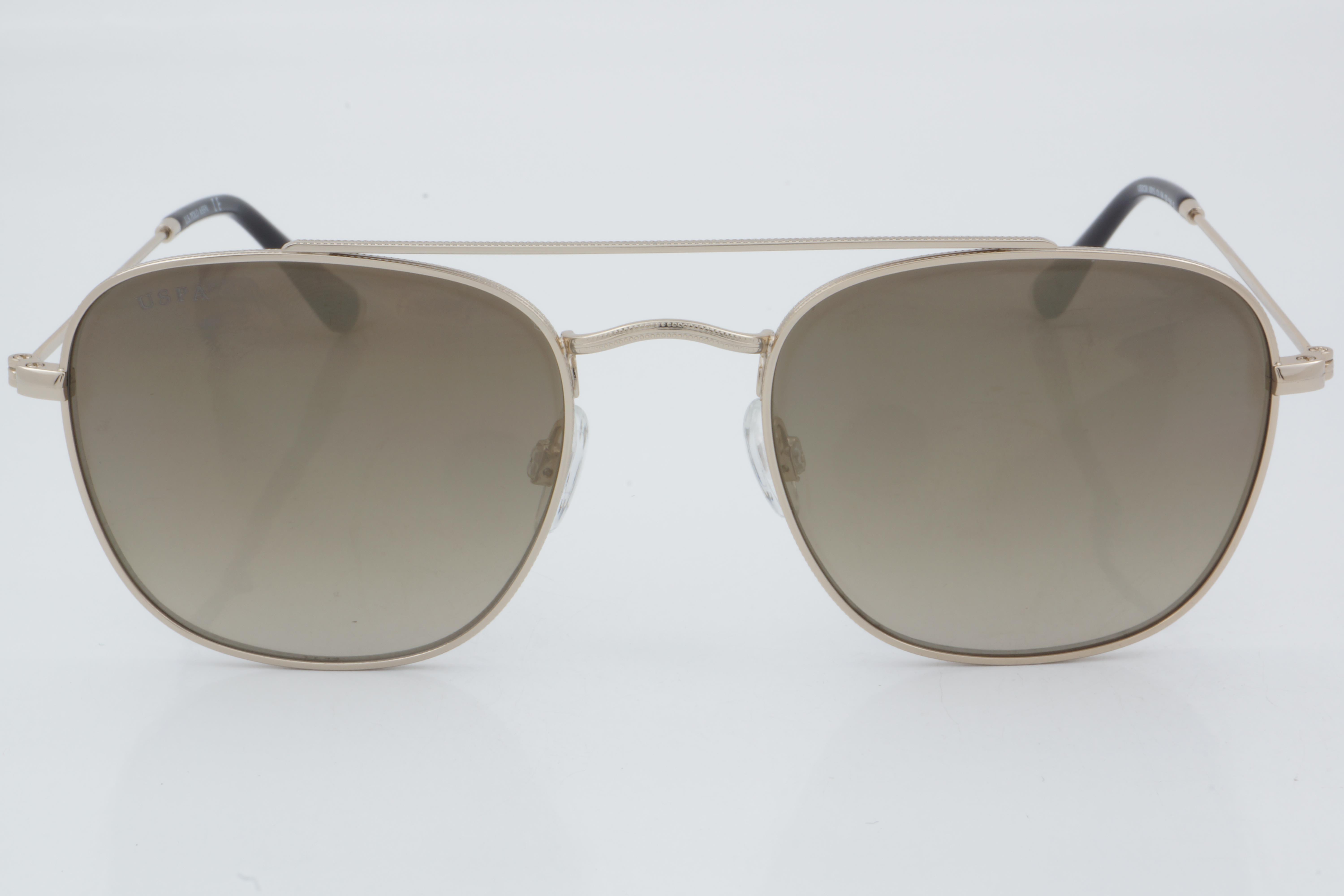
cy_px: 448
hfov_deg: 24.6
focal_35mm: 82
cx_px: 672
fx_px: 3080
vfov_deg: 16.6
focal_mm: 55
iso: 100
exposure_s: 1/3
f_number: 32
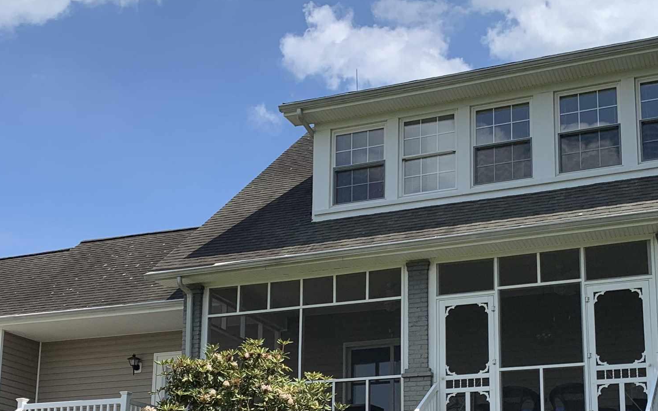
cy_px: 359
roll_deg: -0.2
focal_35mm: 57
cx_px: 360
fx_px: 1022
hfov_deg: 35.7
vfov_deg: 22.3
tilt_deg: +11.9
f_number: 1.8
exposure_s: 1/3185
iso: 25
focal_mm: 4.25
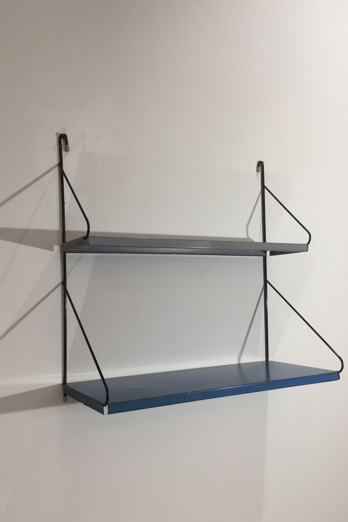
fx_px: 478
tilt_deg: +2.0
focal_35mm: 33
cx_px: 157
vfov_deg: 57.2
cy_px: 281
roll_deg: +1.8
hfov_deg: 39.9
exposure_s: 1/50
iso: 32
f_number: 2.2
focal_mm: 4.15
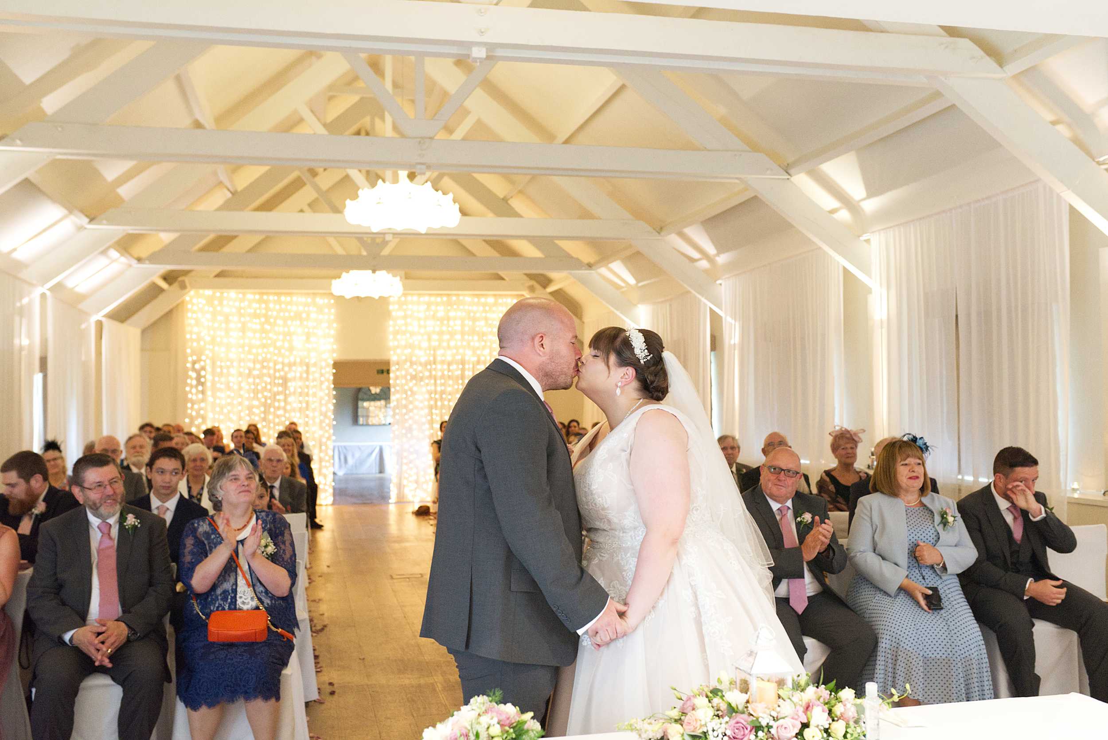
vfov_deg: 37.9
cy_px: 370
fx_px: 1078
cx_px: 554
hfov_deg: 54.4
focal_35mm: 35
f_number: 4
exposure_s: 1/160
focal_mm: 35
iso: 8000
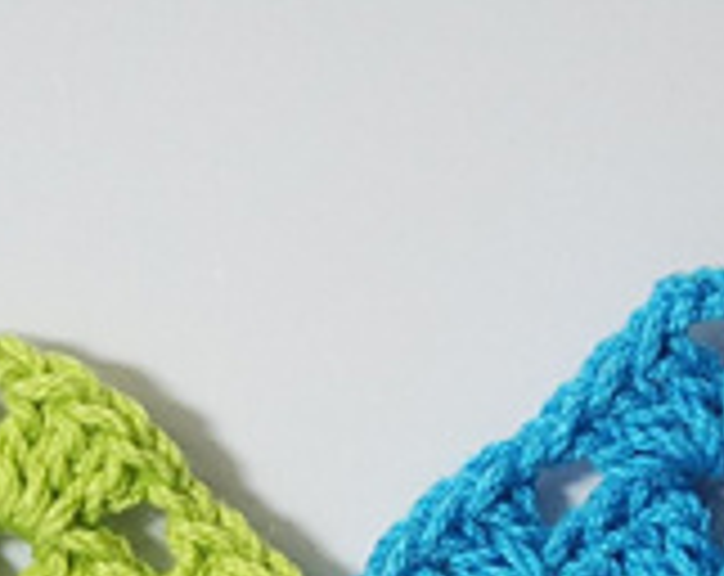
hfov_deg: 6.7
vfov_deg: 5.3
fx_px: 6156
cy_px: 922
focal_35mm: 288
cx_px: 724
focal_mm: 50
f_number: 5.6
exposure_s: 1/80
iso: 400
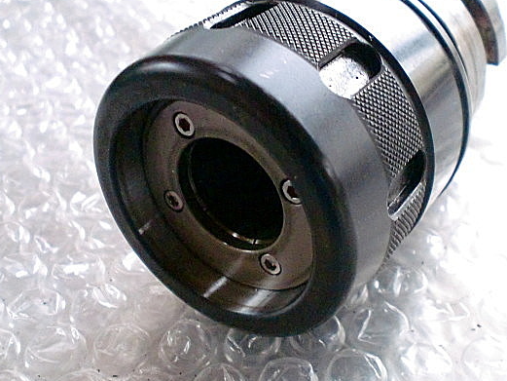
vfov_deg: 33.6
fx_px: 630
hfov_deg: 43.7
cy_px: 204
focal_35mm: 43
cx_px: 288
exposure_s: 1/60
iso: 1000
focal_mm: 6.3
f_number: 3.1
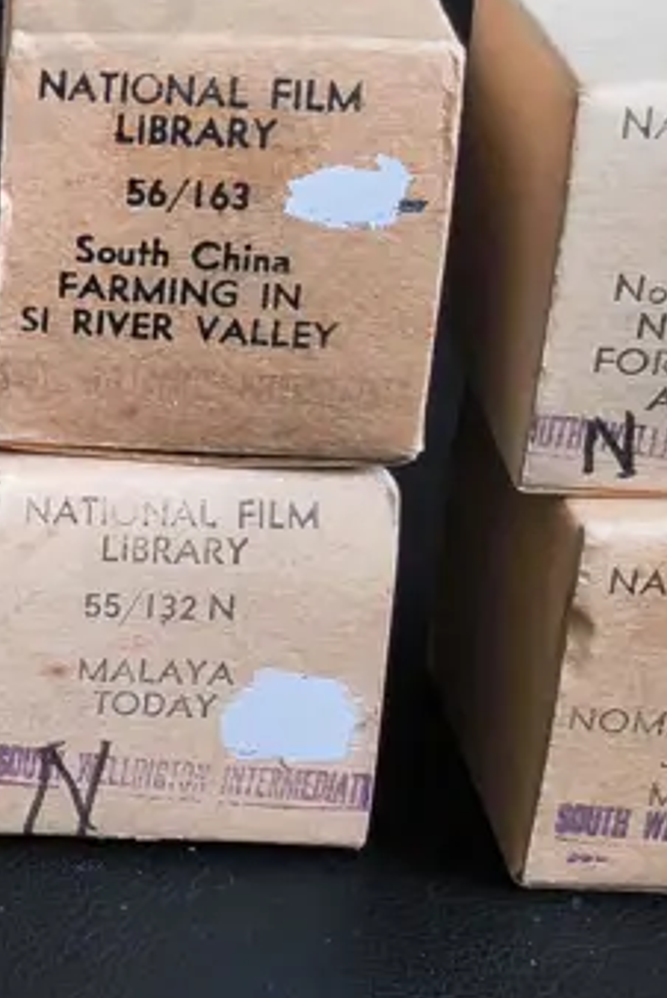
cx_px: -354
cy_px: 363
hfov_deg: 14.9
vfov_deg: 23.8
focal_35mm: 85
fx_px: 2357
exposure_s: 1/100
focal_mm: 2.87
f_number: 2
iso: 64
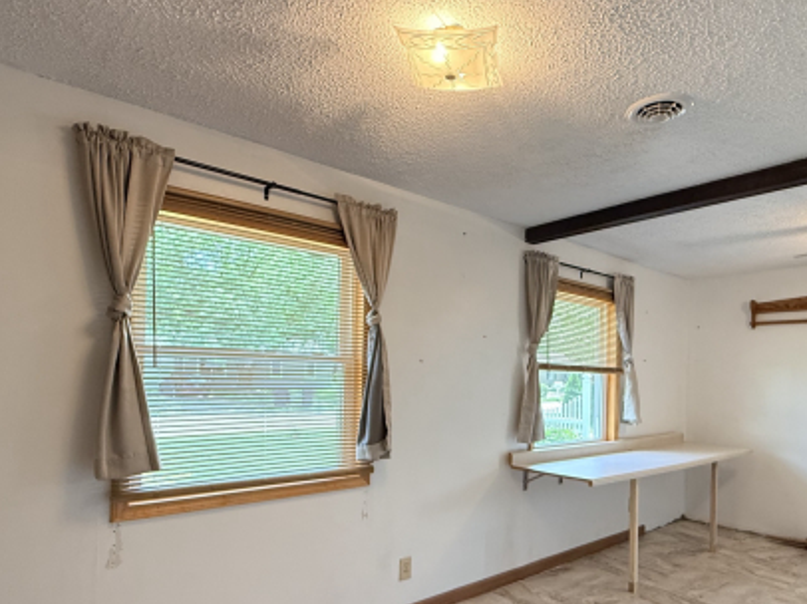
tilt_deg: +0.0
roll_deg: -1.7
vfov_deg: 58.1
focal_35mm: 23
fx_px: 536
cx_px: 460
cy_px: 378
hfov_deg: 73.6
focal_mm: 2.22
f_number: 2.2
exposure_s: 1/120
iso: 400
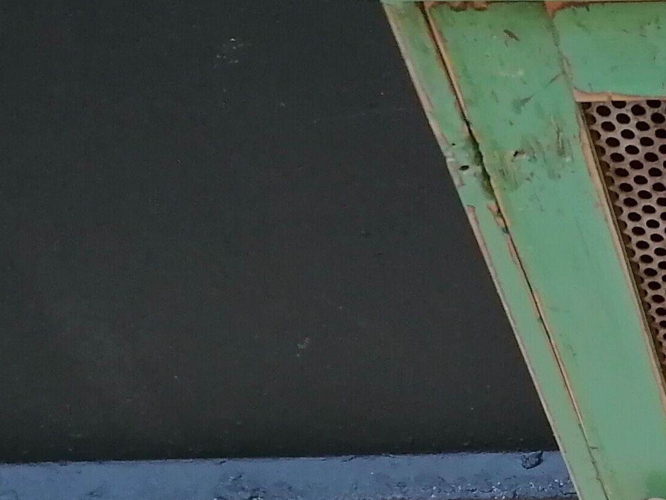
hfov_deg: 17.3
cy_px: 435
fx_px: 1886
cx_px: 1099
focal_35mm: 98
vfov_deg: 15.0
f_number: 1.8
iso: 200
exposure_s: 1/50
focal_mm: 4.75
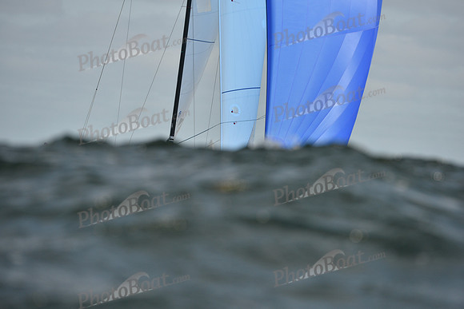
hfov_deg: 5.2
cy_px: 154
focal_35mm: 400
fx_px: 5157
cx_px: 232
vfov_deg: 3.4
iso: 320
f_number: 6.3
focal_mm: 400
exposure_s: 1/1600
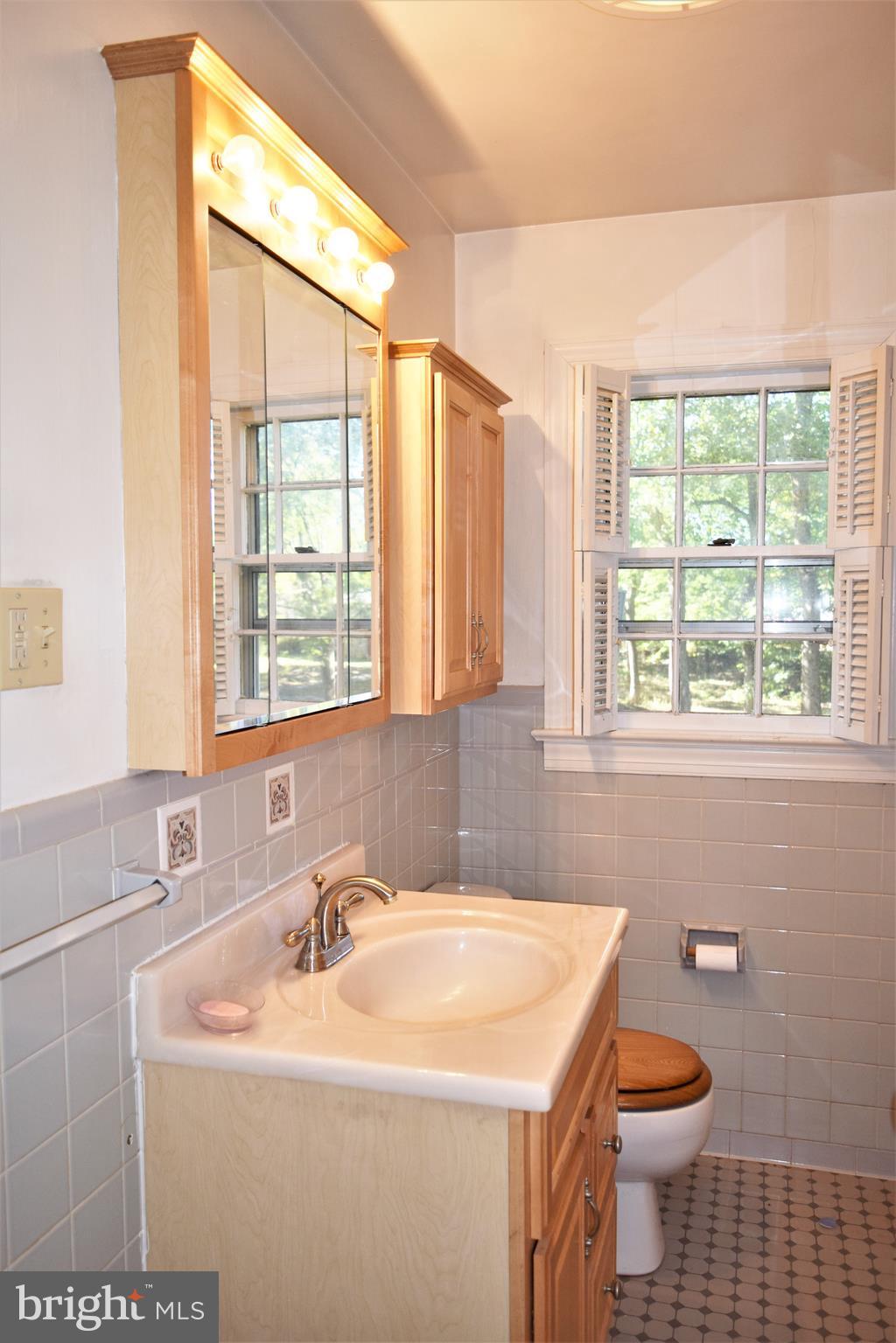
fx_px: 1008
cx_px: 448
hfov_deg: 47.9
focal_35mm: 27
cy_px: 672
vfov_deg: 67.4
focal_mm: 18
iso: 180
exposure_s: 1/200
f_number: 3.5
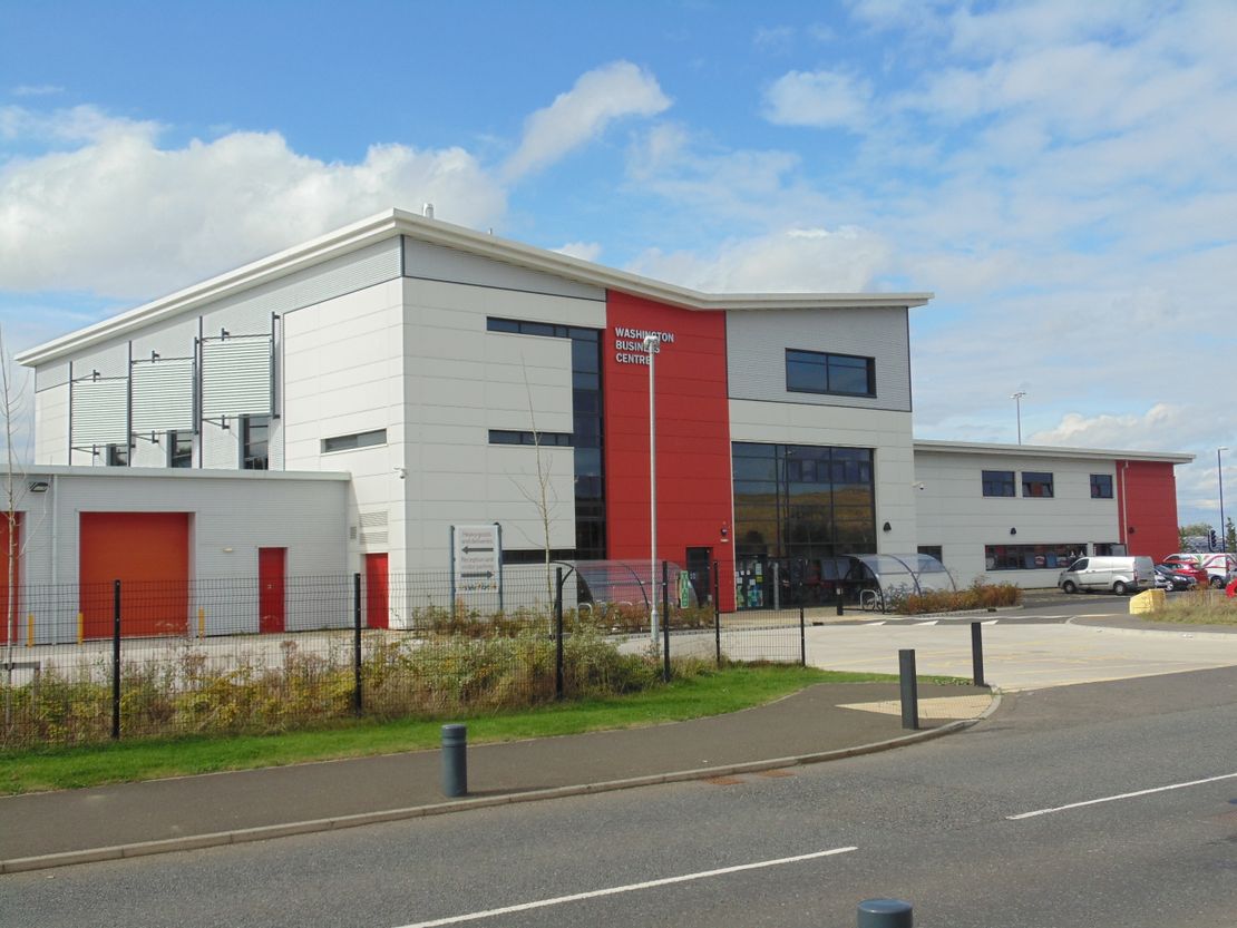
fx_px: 1465
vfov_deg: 35.1
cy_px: 464
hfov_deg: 45.8
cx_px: 618
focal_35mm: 41
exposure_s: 1/100
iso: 80
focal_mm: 7.4
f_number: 11.3
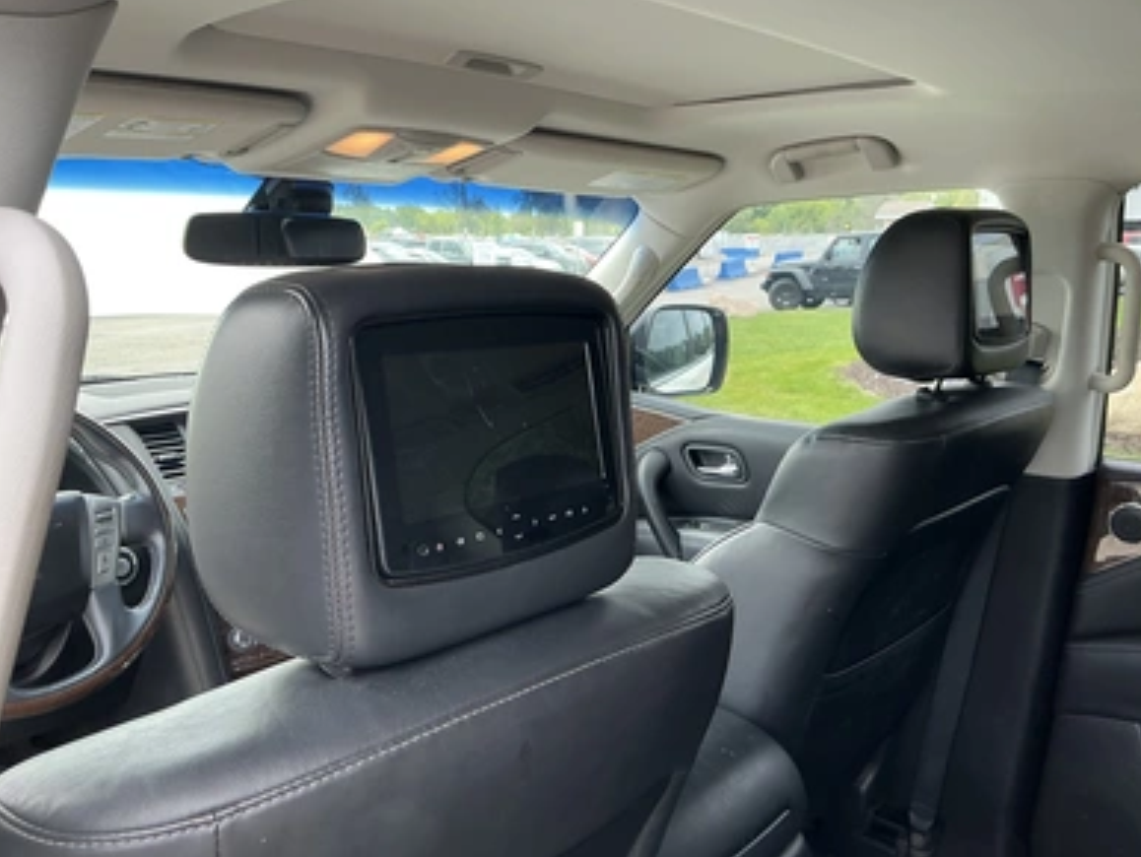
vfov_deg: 48.3
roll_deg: -0.6
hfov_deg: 61.6
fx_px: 956
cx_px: 568
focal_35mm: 29
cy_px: 426
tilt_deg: -10.1
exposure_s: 1/122
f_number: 1.8
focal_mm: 3
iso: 32
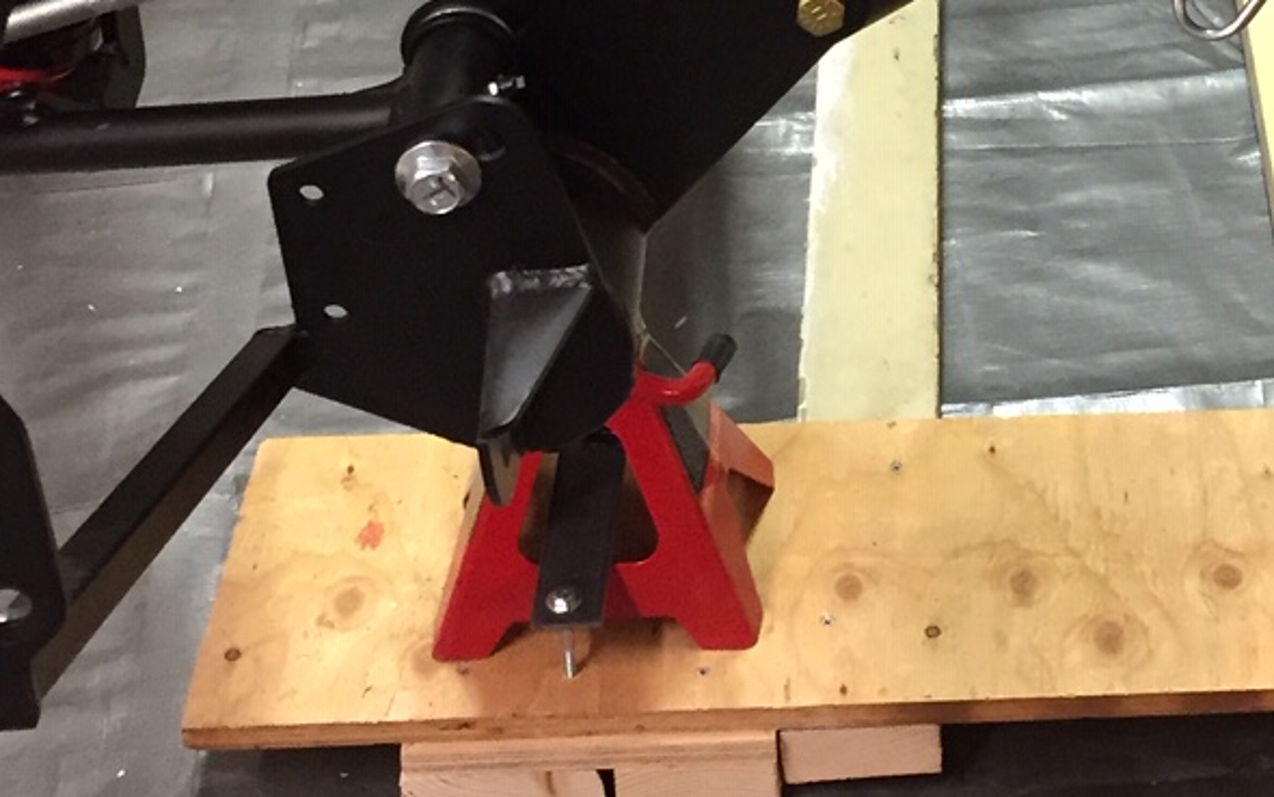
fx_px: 2952
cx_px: 1149
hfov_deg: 23.7
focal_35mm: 85
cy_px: -15
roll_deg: -0.8
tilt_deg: -33.9
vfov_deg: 15.1
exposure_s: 1/30
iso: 200
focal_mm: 4.15
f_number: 2.2
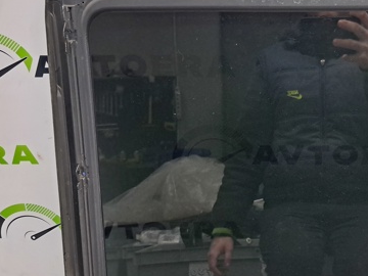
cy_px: 154
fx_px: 510
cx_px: 309
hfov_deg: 37.8
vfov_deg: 30.2
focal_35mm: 48
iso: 400
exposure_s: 1/60
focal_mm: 4
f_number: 1.8
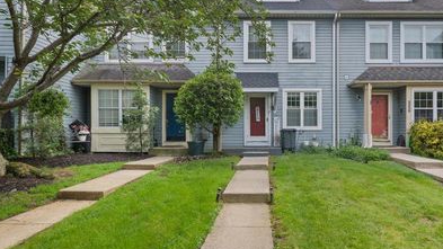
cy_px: 100
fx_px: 282
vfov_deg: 47.4
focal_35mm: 24
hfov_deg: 75.5
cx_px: 264
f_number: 7.1
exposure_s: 1/15
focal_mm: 18
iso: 500
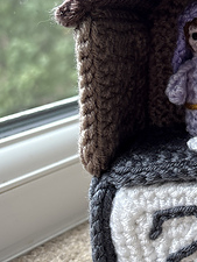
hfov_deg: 18.5
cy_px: 85
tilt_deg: -12.4
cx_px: 256
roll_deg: +0.4
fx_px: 561
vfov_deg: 26.2
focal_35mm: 74
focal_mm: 5.96
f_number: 1.6
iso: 125
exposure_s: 1/65
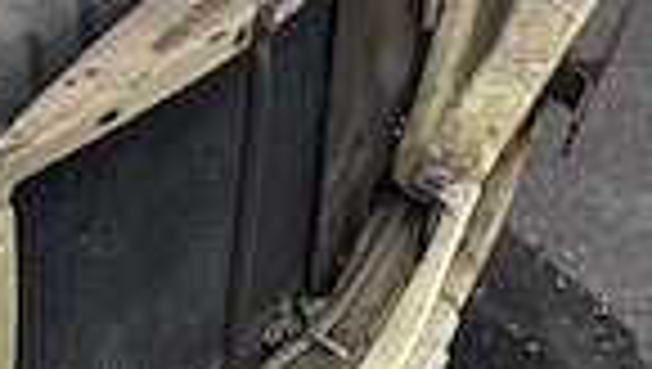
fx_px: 2493
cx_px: -1142
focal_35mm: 144
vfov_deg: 8.3
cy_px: -198
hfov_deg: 11.1
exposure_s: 1/113
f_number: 1.78
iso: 250
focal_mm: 6.86
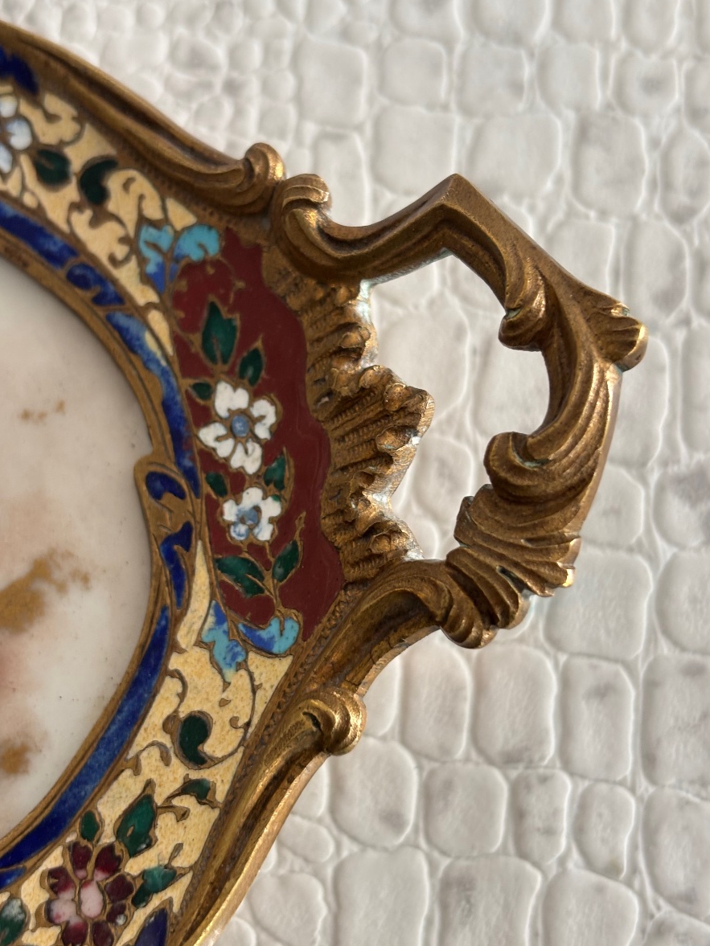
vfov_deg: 36.2
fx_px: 1449
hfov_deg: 27.5
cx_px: 357
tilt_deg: -76.6
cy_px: 469
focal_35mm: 53
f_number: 1.6
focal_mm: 5.96
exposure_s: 1/60
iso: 125
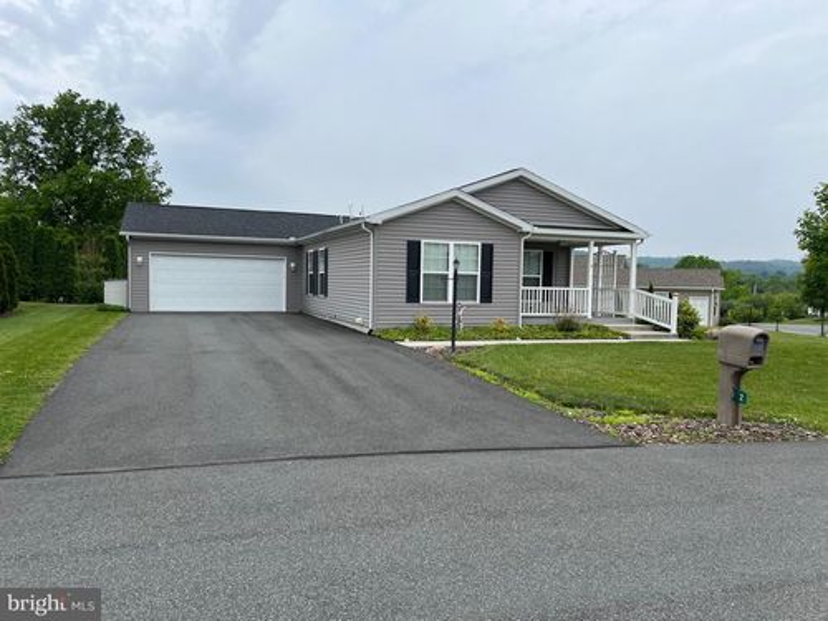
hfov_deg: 67.3
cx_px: 414
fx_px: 622
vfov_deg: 53.1
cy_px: 310
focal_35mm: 26
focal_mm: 5.7
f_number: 1.5
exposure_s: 1/1808
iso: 50
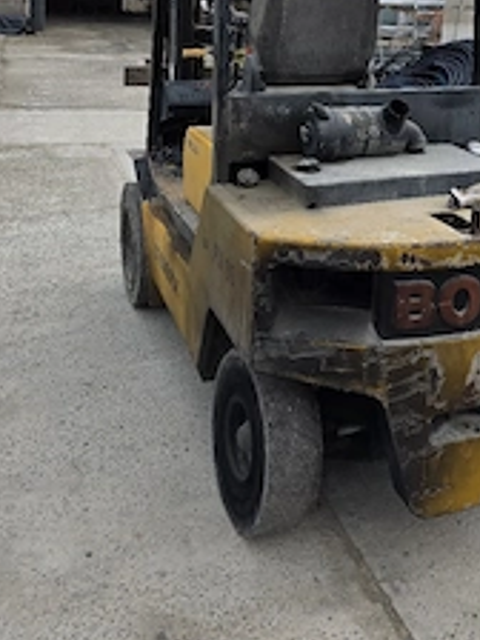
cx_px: 360
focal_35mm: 41
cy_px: 100
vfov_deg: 43.0
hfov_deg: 34.4
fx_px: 758
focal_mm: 6.3
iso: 80
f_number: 1.7
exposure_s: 1/5000
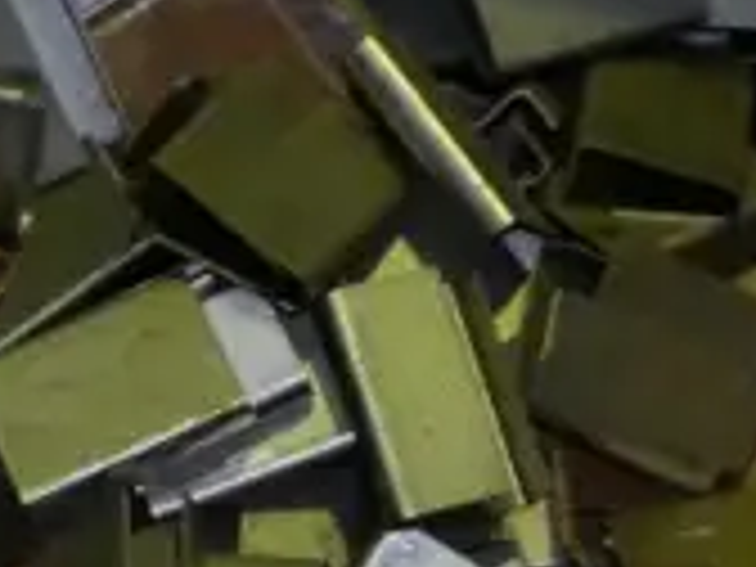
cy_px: 650
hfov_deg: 3.7
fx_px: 11466
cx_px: -824
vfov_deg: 2.8
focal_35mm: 525
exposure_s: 1/125
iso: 3200
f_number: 5.6
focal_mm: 43
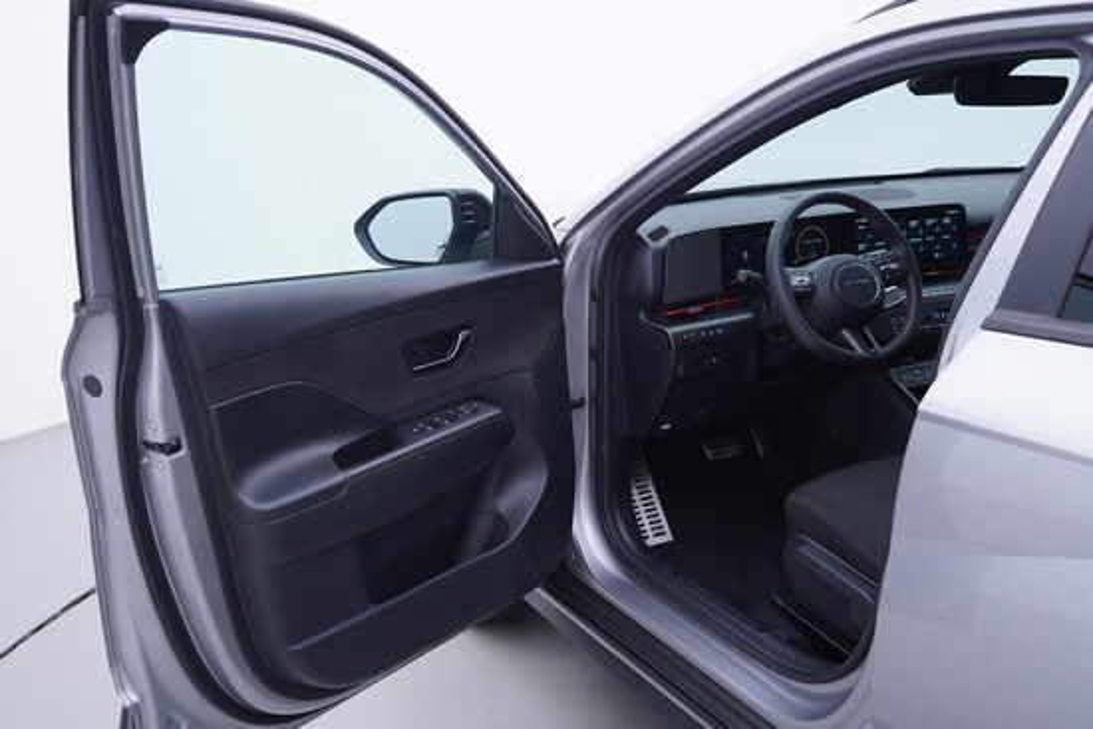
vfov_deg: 36.9
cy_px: 364
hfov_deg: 53.1
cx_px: 546
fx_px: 1093
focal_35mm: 36
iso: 125
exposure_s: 1/50
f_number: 3.2
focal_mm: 24
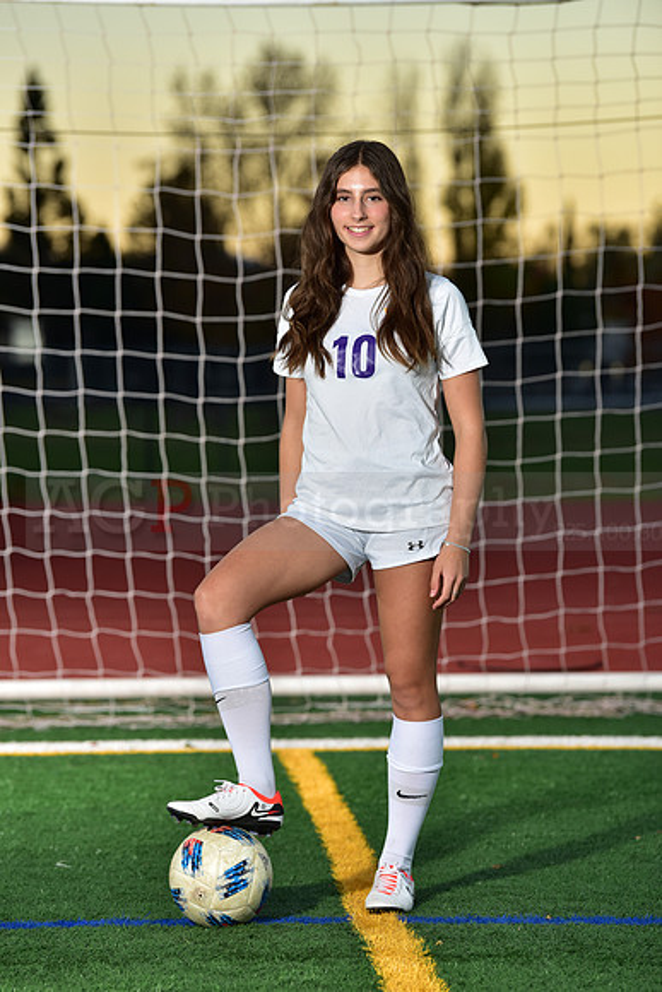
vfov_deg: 13.2
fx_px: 4273
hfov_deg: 8.9
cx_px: 331
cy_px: 496
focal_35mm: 155
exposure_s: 1/200
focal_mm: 155
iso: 250
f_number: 4.5
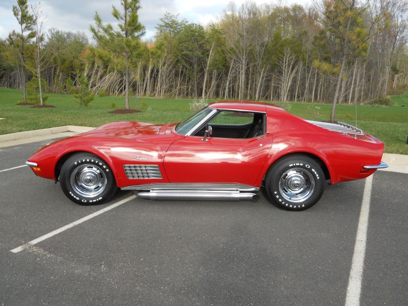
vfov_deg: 49.7
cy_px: 153
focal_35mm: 28
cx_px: 204
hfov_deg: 63.4
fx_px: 330
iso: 80
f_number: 2.7
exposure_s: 1/640
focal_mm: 5
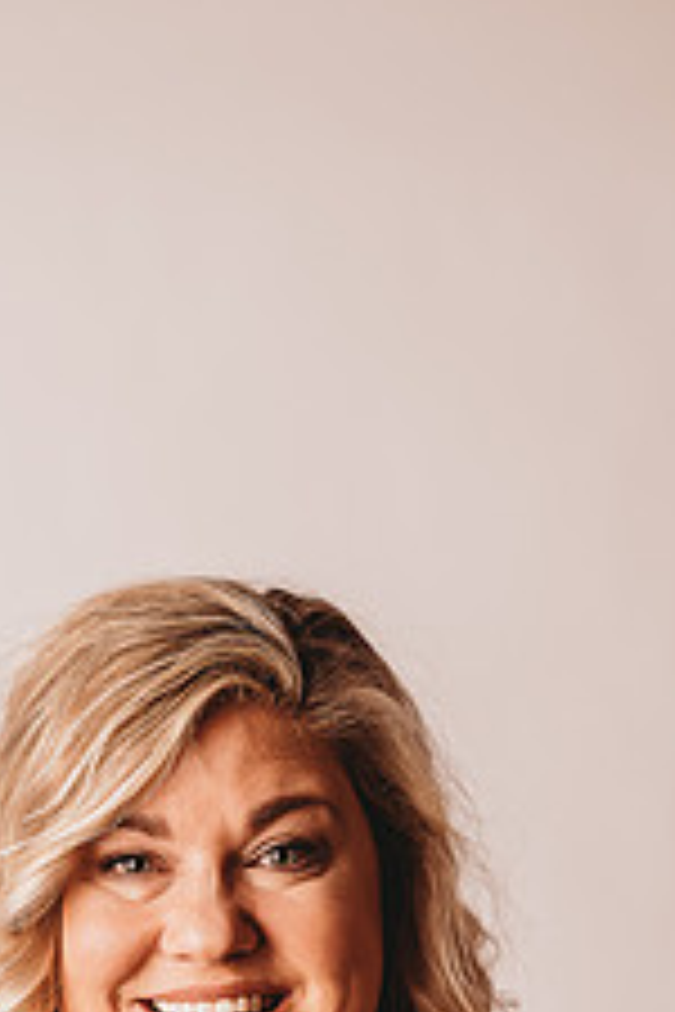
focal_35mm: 170
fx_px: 4781
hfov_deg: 8.1
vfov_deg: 12.0
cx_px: 194
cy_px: 954
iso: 100
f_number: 2.5
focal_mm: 85
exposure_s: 1/160
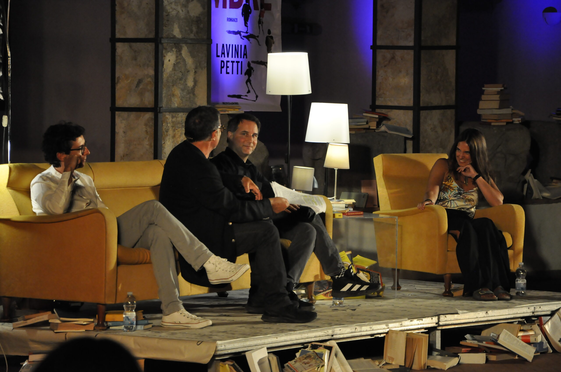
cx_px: 280
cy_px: 186
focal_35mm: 158
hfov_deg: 13.1
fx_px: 2451
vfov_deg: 8.7
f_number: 5.6
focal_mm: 105
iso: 2200
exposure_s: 1/125
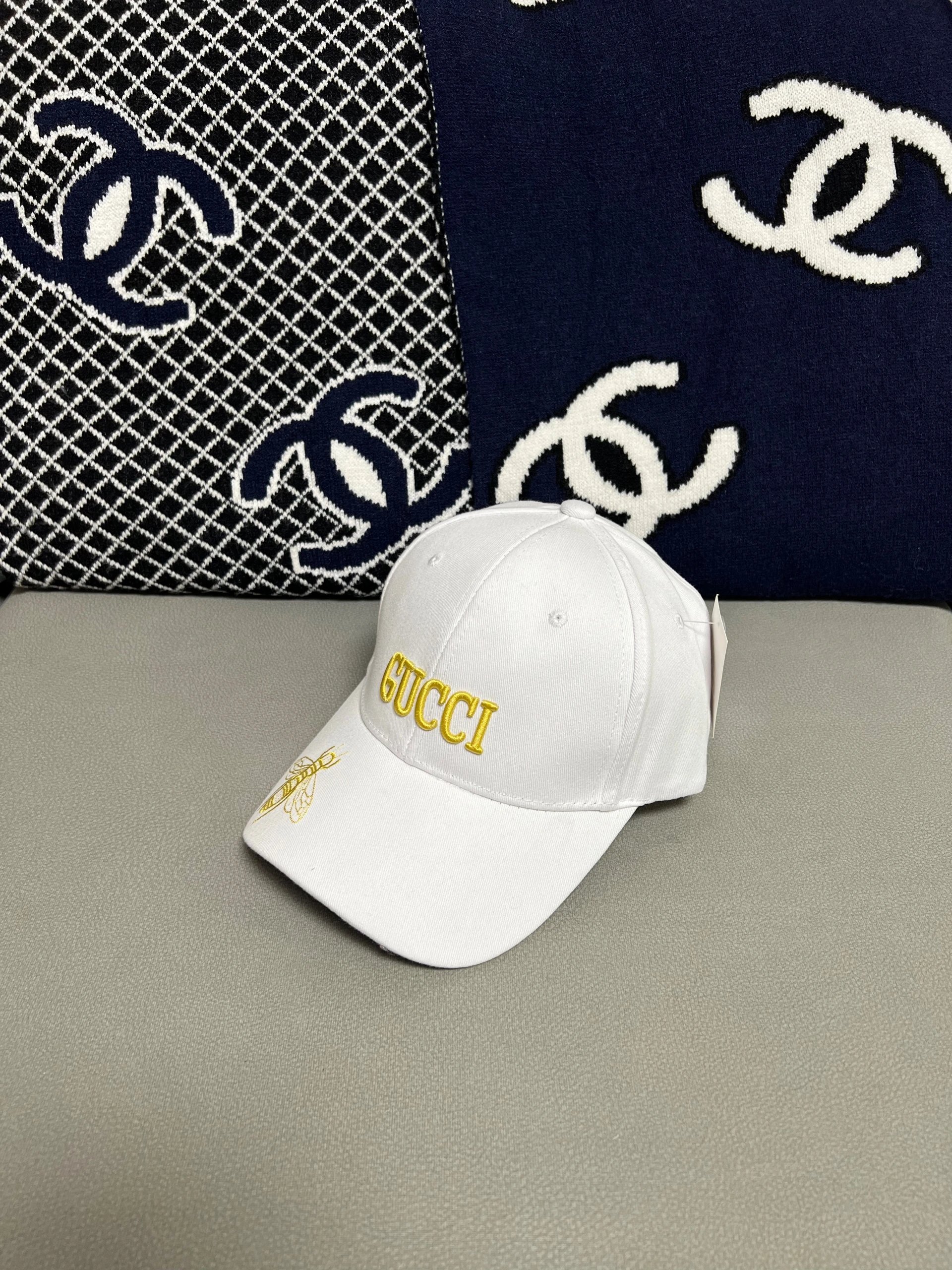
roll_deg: +0.4
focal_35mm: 26
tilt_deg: -34.7
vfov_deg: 67.3
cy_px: 635
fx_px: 953
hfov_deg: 53.1
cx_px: 476
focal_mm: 5.7
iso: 64
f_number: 1.5
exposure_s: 1/100
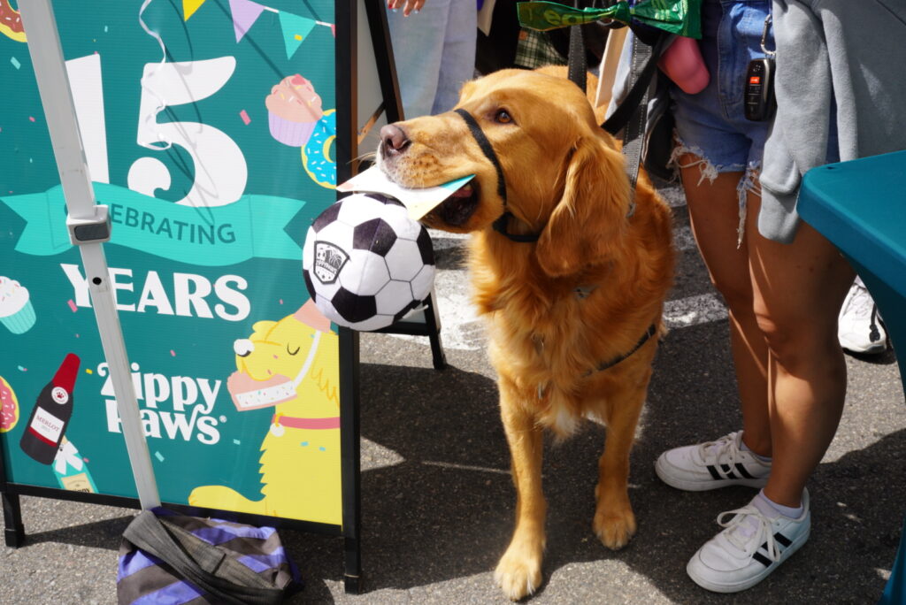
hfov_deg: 52.5
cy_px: 302
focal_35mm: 36
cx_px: 453
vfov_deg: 36.5
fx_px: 918
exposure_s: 1/125
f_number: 9
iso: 100
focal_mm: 24.3
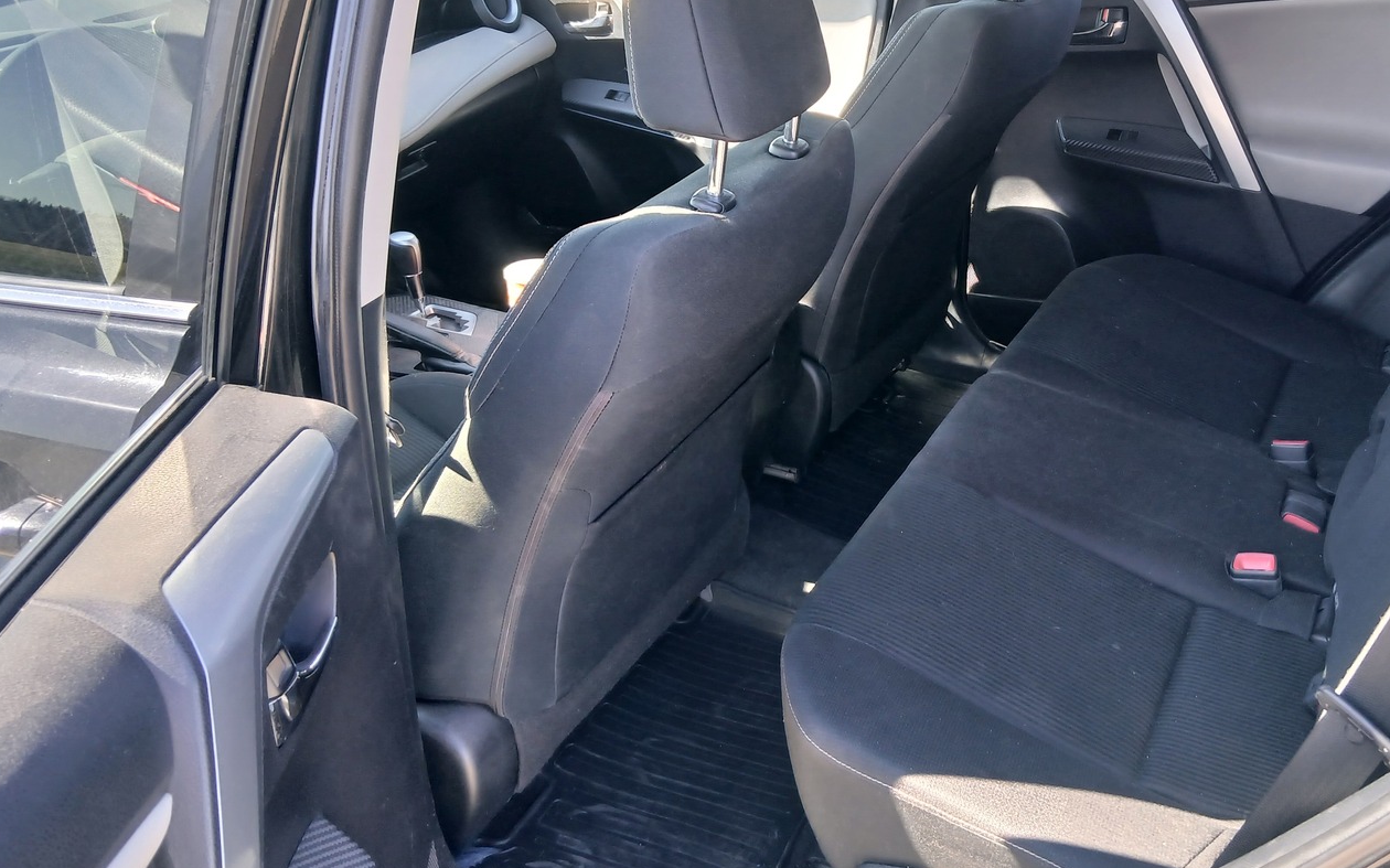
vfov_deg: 36.2
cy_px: 361
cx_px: 862
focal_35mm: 35
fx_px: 1326
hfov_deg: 54.8
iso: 80
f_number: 1.8
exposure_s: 1/50
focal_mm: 3.98
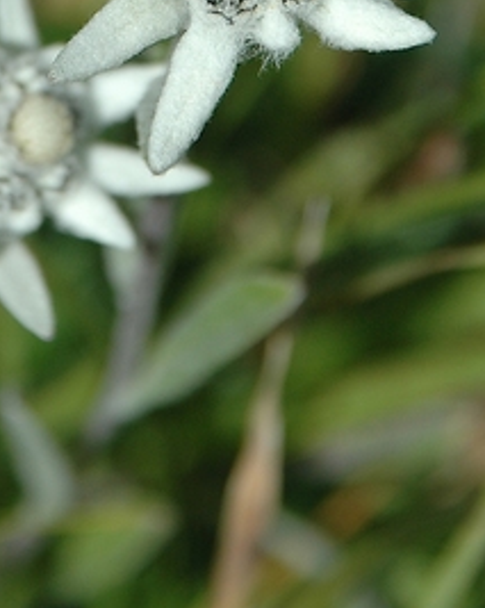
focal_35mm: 464
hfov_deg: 3.3
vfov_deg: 4.2
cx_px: 56
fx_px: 8340
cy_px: -196
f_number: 8
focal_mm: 110
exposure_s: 1/640
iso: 250
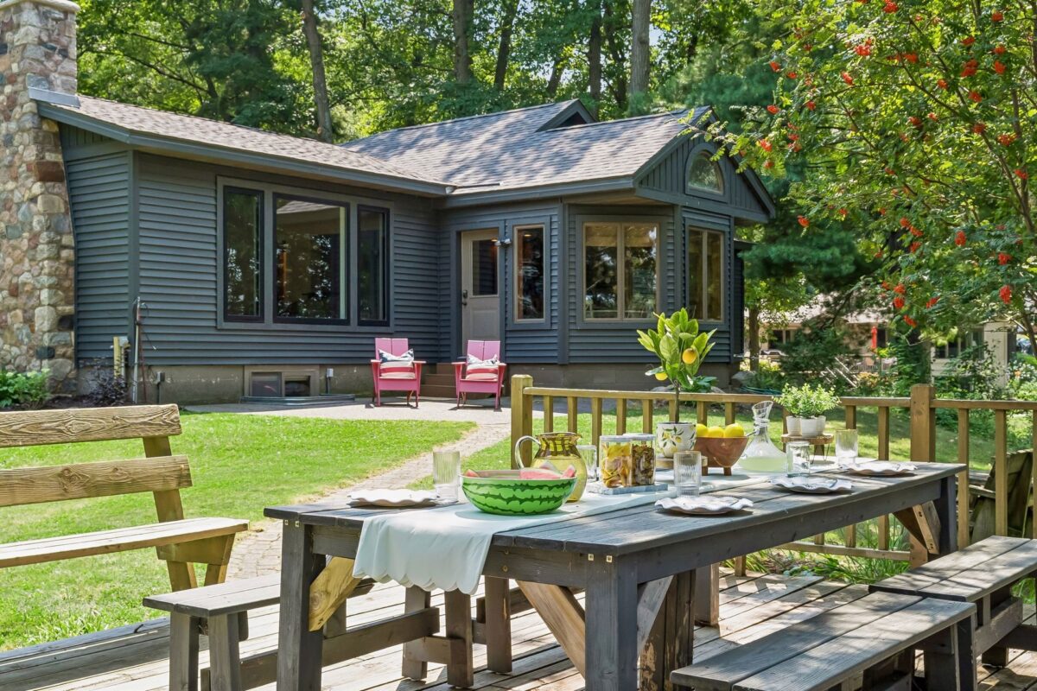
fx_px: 1210
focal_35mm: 42
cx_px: 518
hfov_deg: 46.4
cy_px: 346
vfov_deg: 31.9
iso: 800
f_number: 8
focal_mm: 28
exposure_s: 1/500
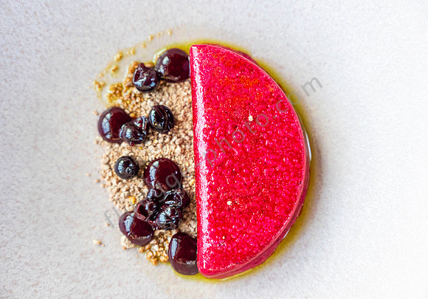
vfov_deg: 31.9
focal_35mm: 43
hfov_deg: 44.5
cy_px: 150
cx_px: 224
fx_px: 523
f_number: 3.5
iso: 1250
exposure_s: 1/125
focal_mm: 42
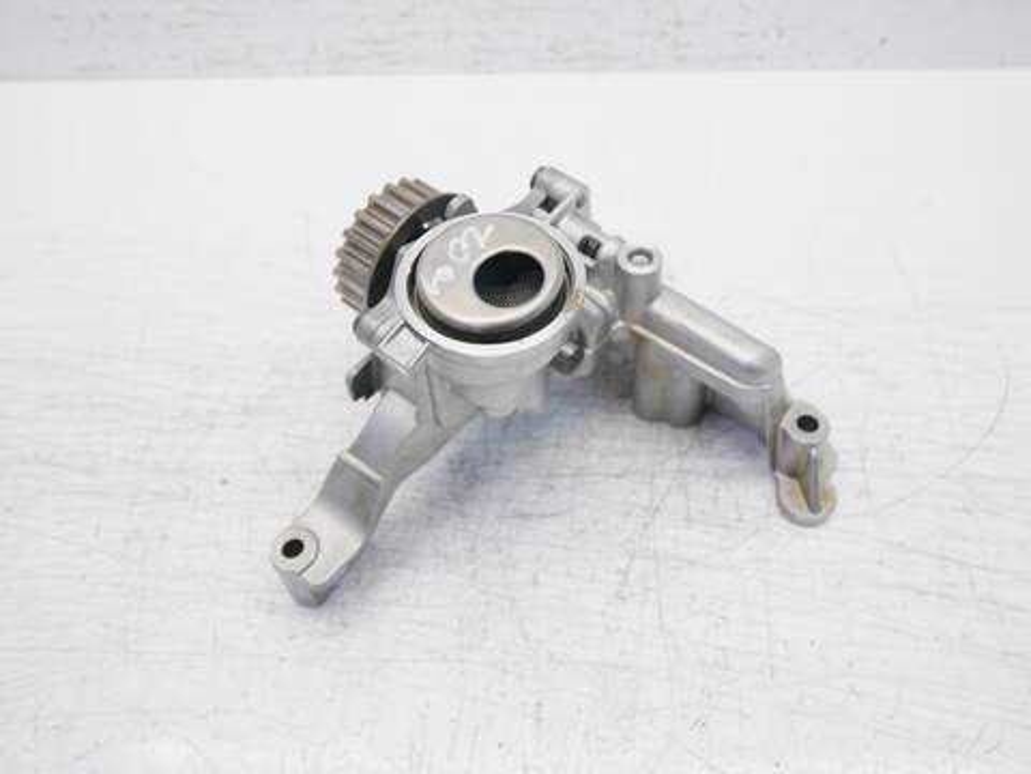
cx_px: 516
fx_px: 953
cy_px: 387
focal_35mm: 32
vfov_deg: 44.2
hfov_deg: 56.8
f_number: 4
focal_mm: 16
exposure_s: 1/80
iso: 200
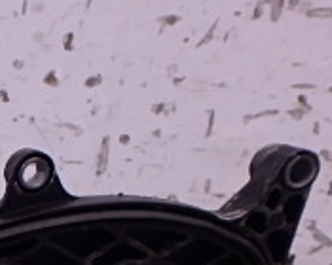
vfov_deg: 18.4
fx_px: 737
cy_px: 386
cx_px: -218
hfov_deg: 20.3
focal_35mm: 75
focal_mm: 3.7
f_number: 3.5
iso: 200
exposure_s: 1/40
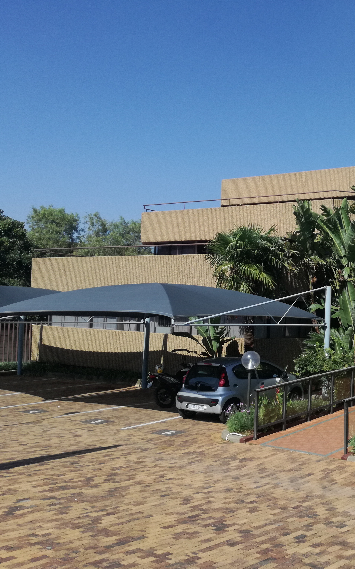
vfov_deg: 50.4
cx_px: 353
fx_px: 604
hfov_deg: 30.5
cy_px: 284
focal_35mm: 39
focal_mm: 3.79
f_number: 2
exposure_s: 1/1350
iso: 50
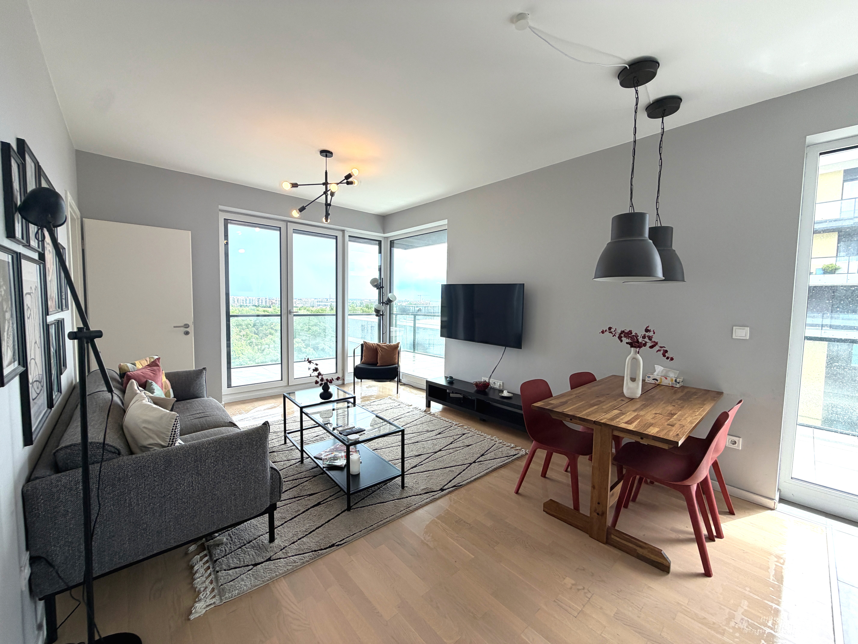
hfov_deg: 102.1
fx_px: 347
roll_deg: +0.2
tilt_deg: -4.7
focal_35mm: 14
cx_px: 429
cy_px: 322
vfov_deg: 85.7
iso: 40
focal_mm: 2.22
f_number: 2.2
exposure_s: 1/144
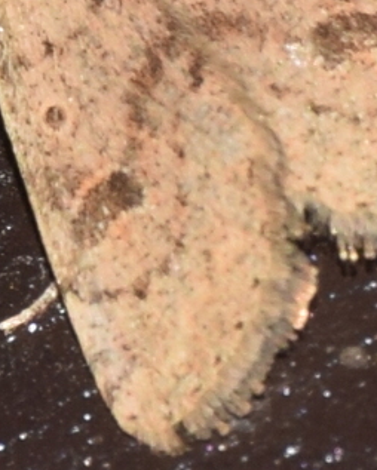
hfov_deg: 2.6
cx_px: 243
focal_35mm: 595
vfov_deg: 3.2
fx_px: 8291
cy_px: 34
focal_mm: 140
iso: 100
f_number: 13
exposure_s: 1/160
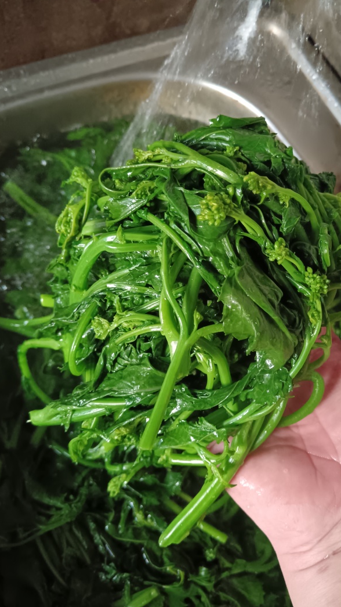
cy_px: 308
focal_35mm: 30
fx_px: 482
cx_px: 197
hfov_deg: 38.8
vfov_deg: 64.3
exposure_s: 1/100
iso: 3891
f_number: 1.9
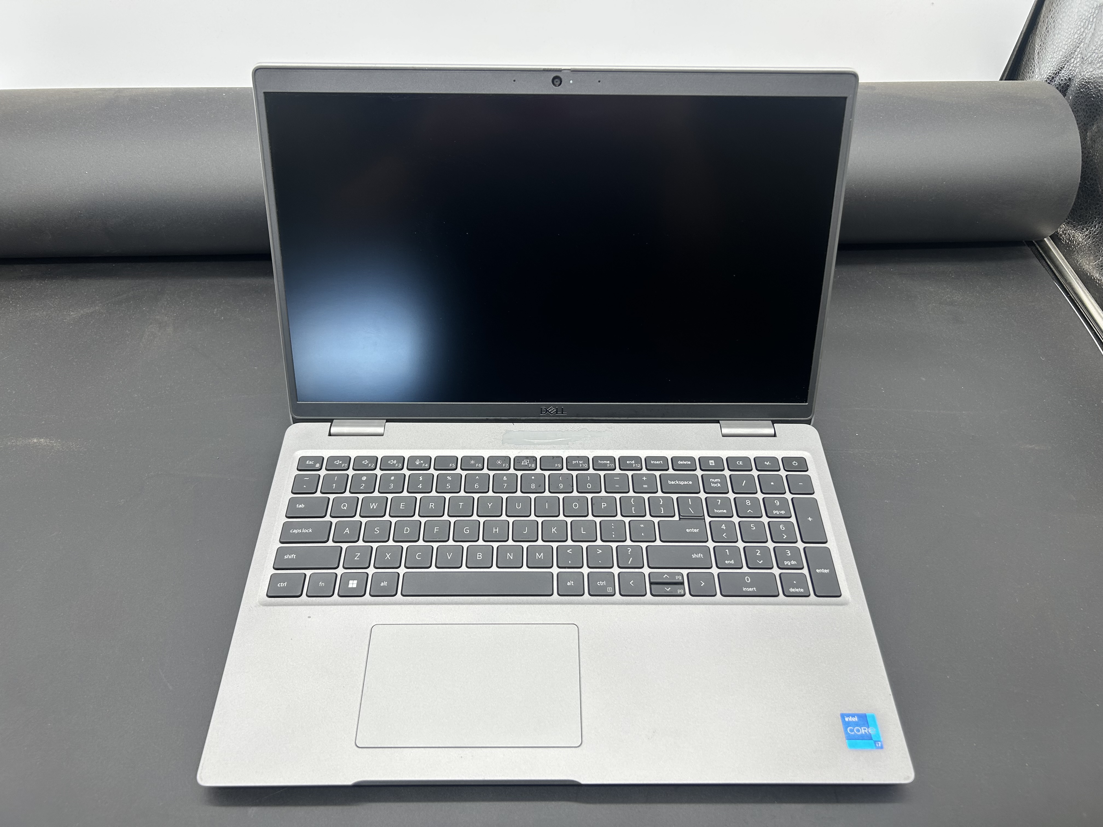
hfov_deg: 67.3
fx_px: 828
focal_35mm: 26
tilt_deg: -47.4
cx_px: 552
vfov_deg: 53.1
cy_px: 414
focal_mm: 5.7
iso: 40
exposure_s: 1/121
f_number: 1.5
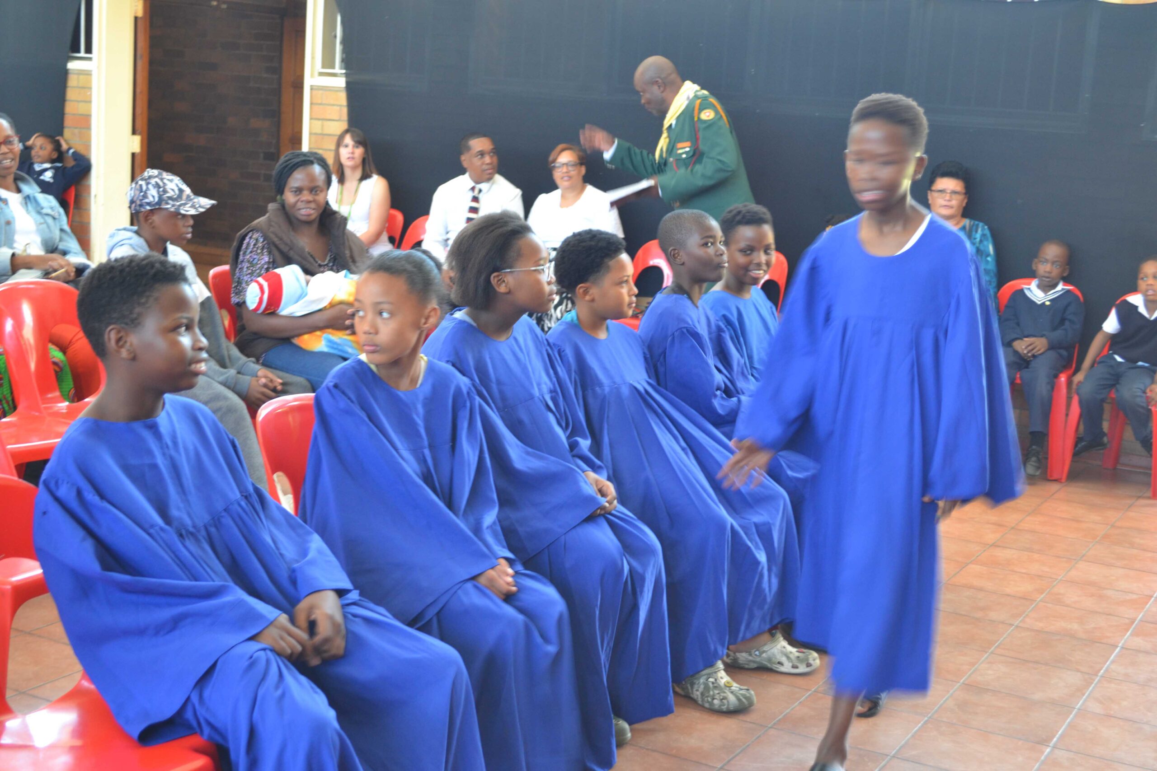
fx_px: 1639
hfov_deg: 38.9
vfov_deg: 26.5
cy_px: 386
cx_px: 578
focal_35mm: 51
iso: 560
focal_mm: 34
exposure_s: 1/15
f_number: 5
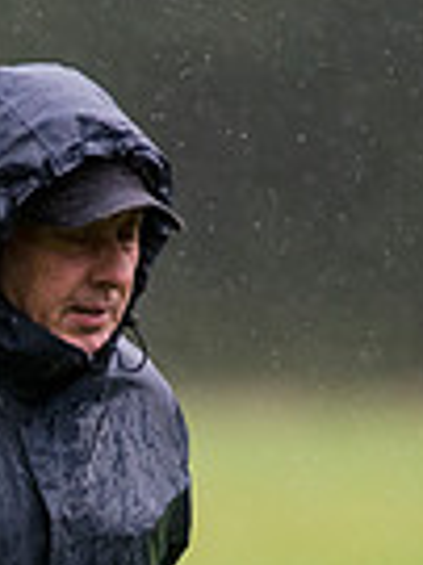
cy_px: 764
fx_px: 20268
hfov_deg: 1.2
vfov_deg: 1.6
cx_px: -377
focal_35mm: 1242
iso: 2000
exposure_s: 1/4000
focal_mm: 300
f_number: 2.8
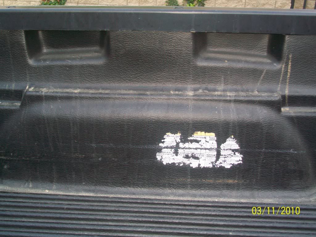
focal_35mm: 40
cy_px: 118
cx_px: 158
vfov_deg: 36.0
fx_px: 365
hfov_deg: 46.8
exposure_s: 1/60
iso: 120
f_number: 3.2
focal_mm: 7.1
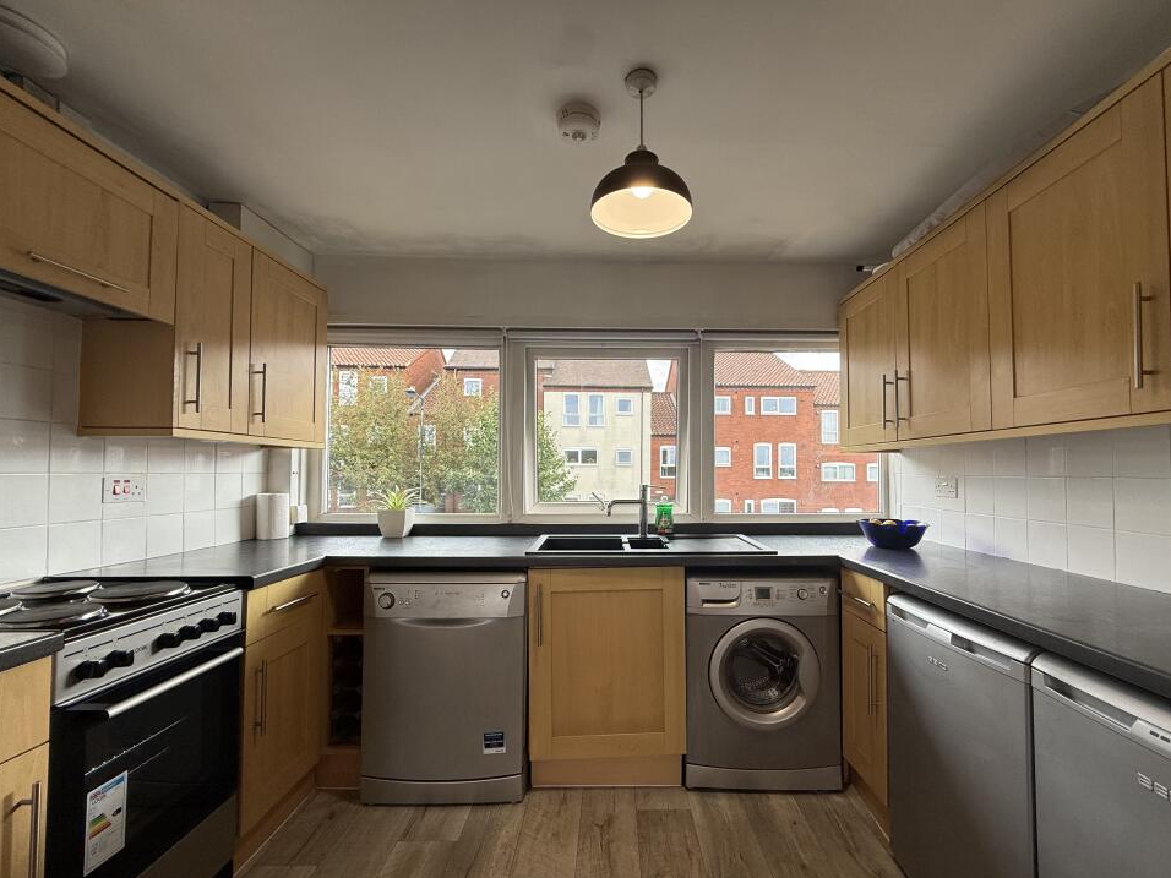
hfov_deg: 98.1
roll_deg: -0.1
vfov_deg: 81.7
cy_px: 460
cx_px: 621
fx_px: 507
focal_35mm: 15
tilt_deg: +1.2
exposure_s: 1/99
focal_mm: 2.22
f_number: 2.2
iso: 50
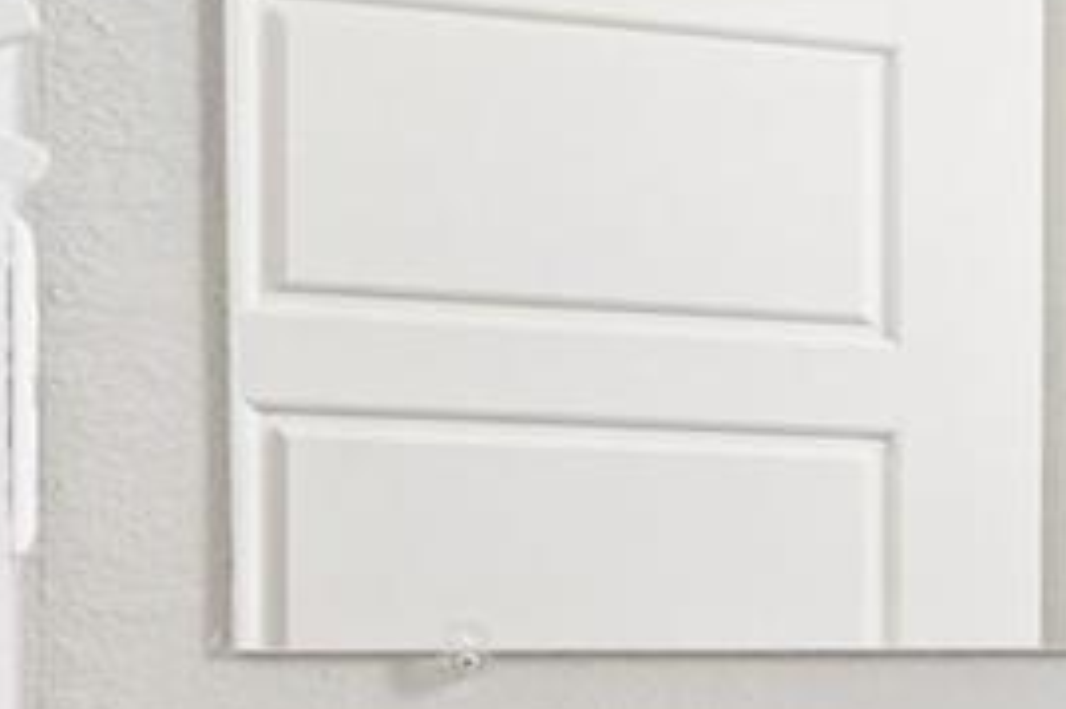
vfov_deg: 12.6
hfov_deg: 11.8
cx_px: 3067
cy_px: 721
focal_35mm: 107
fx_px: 3166
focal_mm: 12
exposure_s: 1/15
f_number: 8
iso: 400
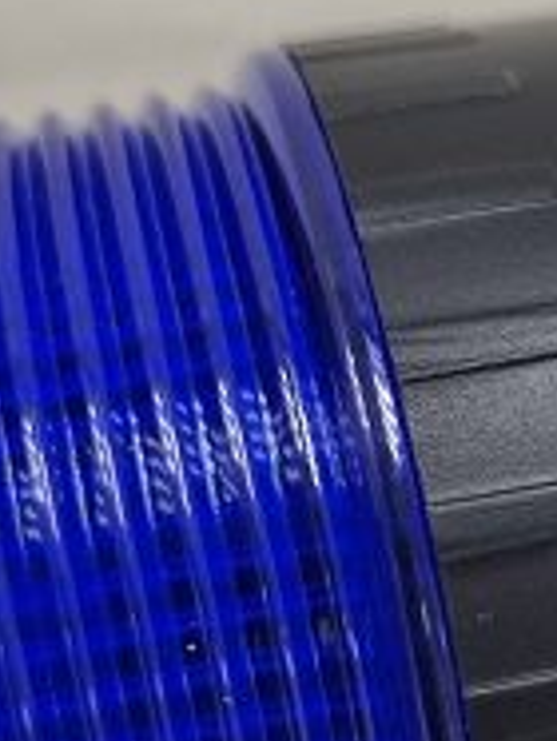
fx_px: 1691
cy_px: 560
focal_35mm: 79
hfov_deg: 18.1
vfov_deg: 24.4
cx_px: 581
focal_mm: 5.4
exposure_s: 1/100
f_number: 1.8
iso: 64
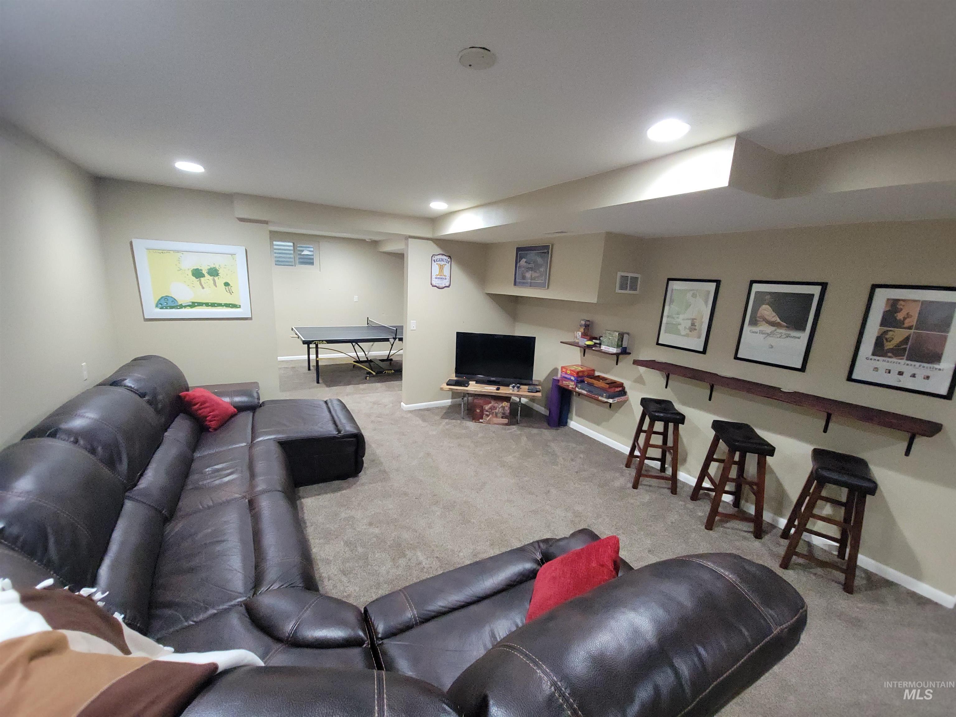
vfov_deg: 89.9
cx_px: 478
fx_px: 359
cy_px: 358
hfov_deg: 106.2
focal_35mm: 13
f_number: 2.2
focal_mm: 2.2
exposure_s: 1/30
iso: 640
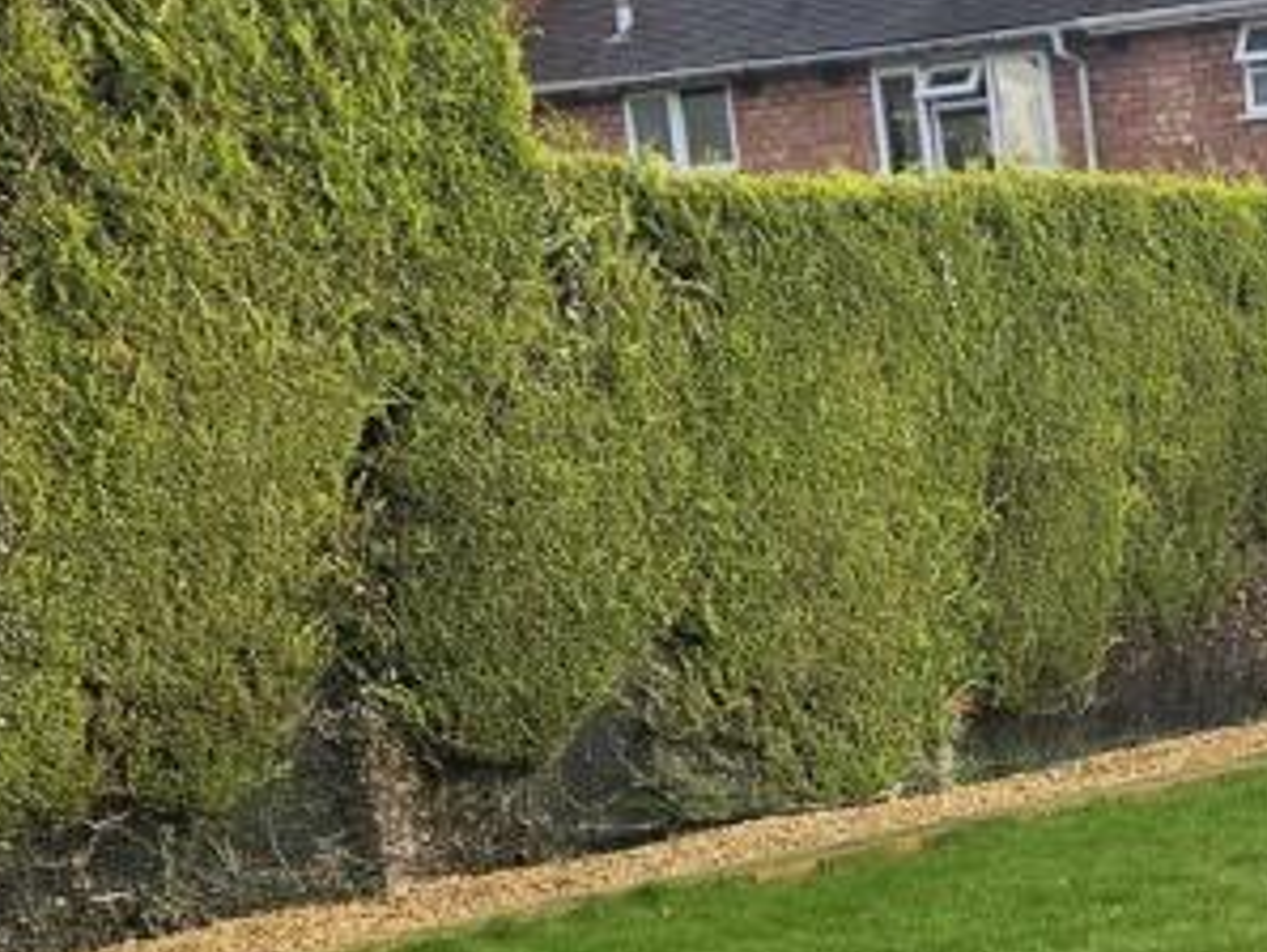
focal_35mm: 79
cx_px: 1633
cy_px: 782
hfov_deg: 22.2
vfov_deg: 18.5
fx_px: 2894
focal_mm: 5.4
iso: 50
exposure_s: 1/1038
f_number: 1.8
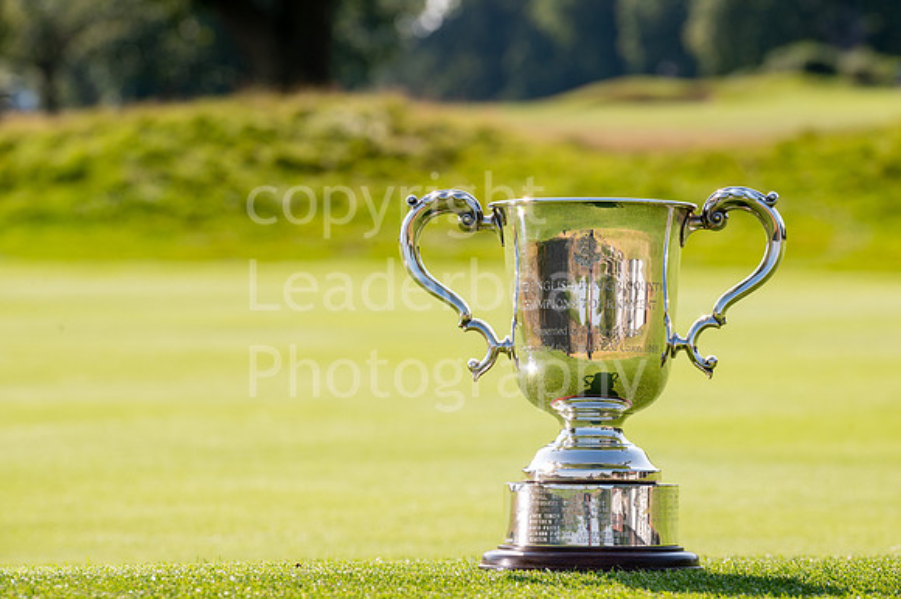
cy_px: 316
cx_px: 481
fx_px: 5343
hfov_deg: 9.6
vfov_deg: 6.4
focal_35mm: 214
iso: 250
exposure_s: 1/250
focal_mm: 200
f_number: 11
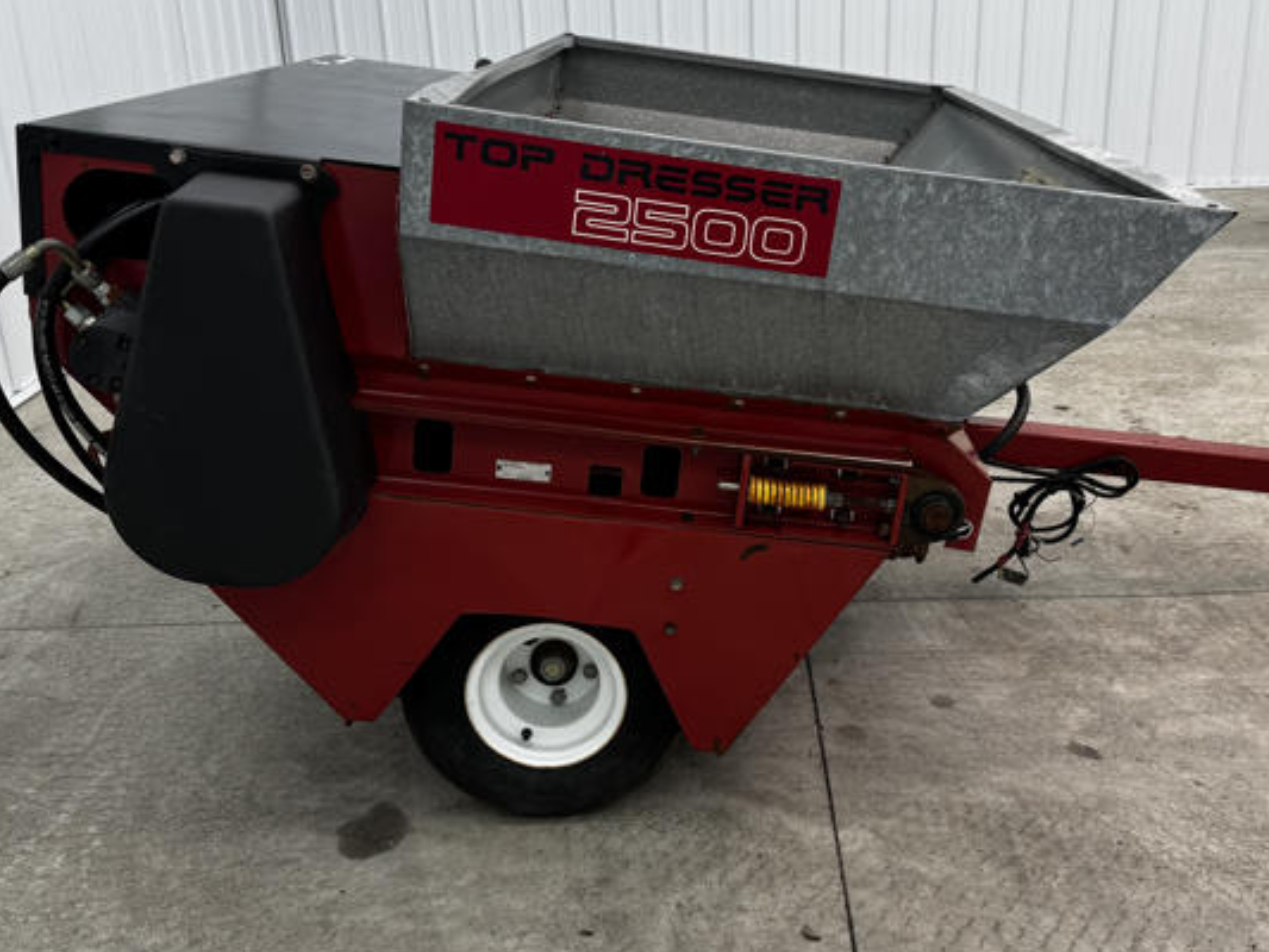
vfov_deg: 39.7
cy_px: 459
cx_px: 736
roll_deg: +0.6
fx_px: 1320
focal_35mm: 36
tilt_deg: -21.6
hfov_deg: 51.1
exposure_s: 1/120
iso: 80
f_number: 1.78
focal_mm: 6.76
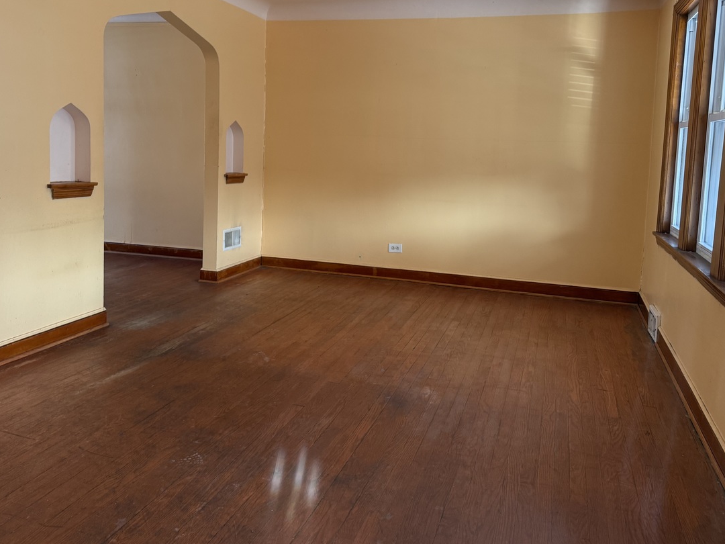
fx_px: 670
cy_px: 218
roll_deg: -2.2
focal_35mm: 32
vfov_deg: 43.9
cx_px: 327
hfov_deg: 56.7
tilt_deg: -6.1
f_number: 1.78
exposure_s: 1/60
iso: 160
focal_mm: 6.76
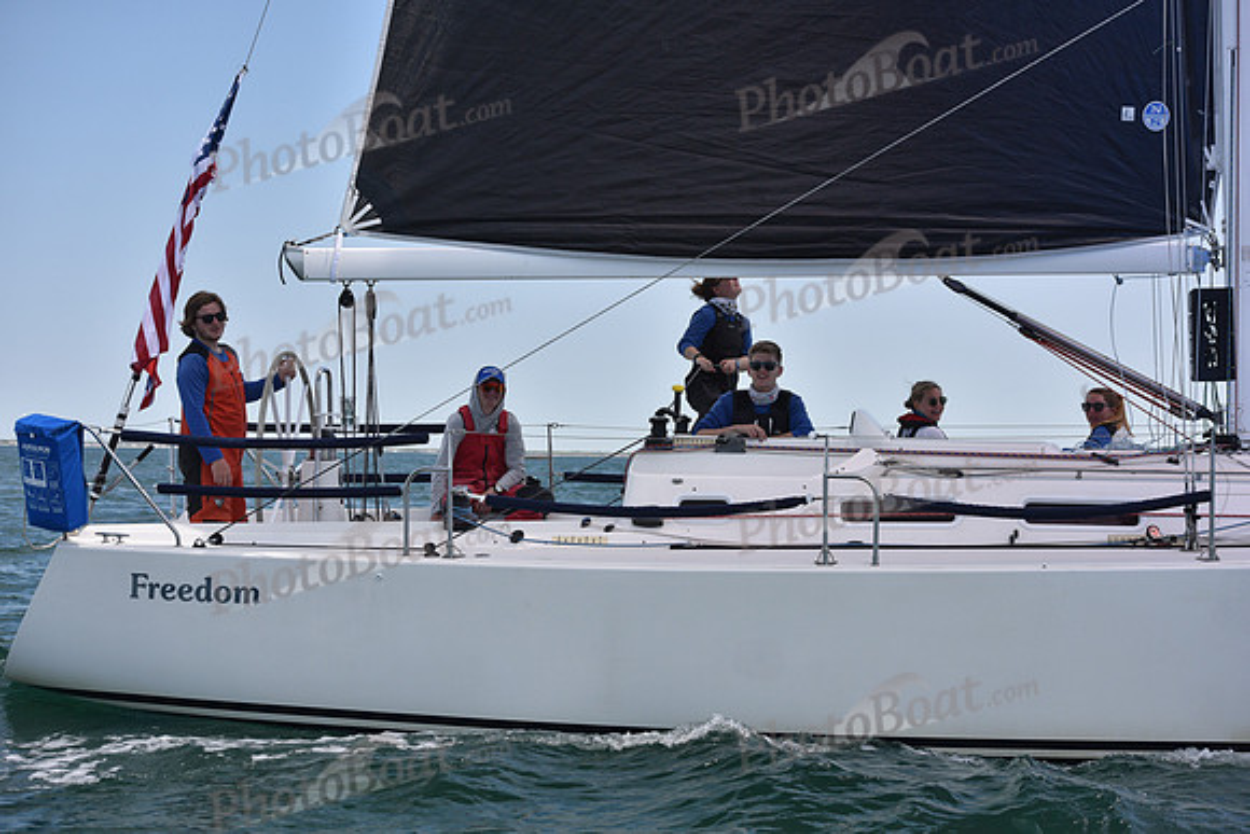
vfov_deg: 16.7
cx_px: 625
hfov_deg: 24.8
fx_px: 2848
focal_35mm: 82
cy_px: 417
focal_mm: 82
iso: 400
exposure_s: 1/800
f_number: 5.6
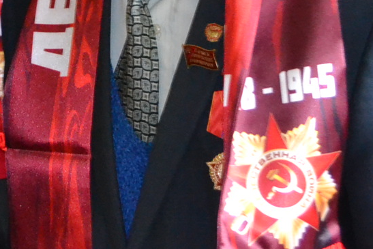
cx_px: -241
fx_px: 1898
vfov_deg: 7.3
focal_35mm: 183
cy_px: -198
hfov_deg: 10.7
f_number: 4.5
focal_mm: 29
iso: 2800
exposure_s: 1/60
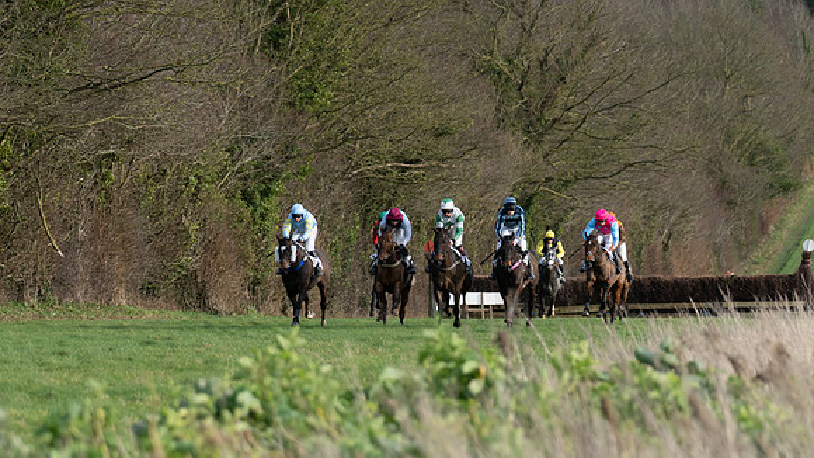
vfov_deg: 4.3
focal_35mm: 284
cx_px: 407
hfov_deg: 7.6
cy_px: 229
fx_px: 6125
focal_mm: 181
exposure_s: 1/1600
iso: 400
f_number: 4
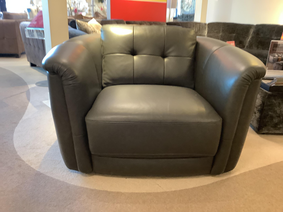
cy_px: 106
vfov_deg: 45.4
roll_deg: -1.9
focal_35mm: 31
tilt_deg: -18.2
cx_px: 142
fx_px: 253
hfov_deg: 58.4
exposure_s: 1/50
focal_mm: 3.3
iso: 320
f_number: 2.4
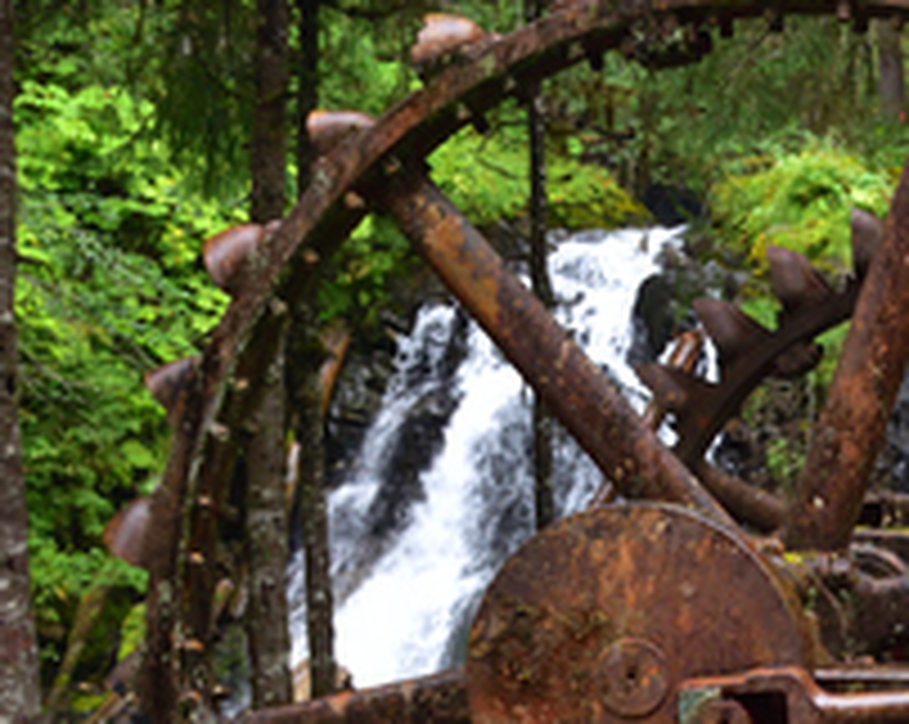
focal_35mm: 86
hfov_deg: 20.9
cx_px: 1066
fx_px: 2310
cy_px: 497
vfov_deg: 17.8
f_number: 4.5
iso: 560
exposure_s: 1/80
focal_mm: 22
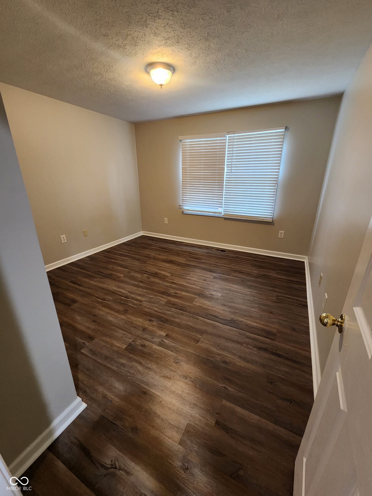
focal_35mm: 13
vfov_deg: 106.2
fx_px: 186
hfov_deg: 89.9
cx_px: 186
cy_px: 248
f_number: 2.2
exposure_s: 1/30
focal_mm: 2.2
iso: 400
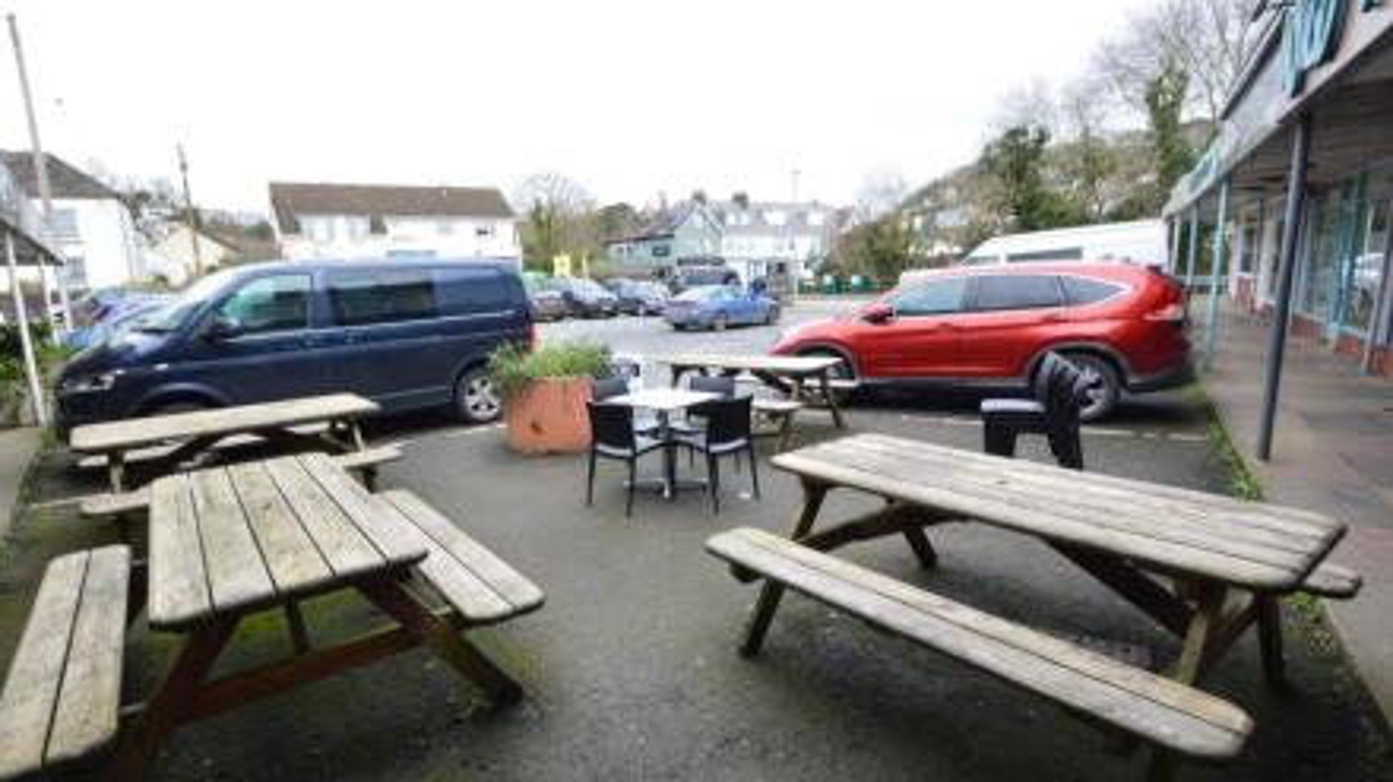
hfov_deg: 95.8
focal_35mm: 17
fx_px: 628
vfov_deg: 63.8
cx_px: 643
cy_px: 372
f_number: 9
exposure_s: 1/100
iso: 400
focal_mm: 10
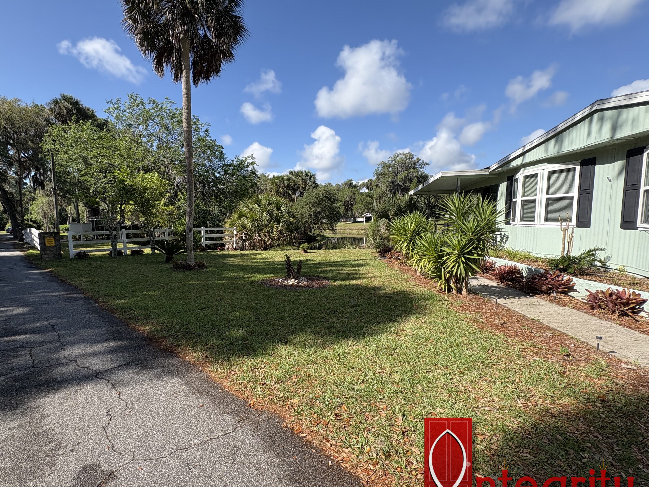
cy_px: 259
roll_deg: +1.7
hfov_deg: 90.6
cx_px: 285
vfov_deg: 74.7
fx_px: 319
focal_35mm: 17
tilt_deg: -6.0
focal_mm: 2.22
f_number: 2.2
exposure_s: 1/932
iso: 50
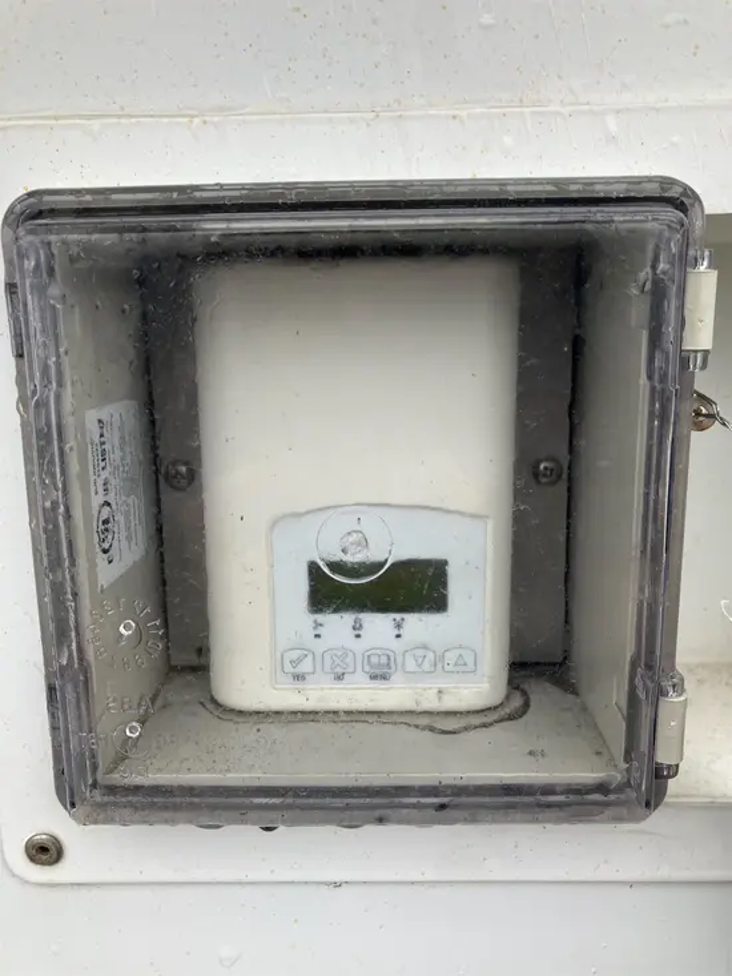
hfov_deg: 49.8
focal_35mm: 28
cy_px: 488
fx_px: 789
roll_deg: +1.6
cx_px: 366
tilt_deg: -11.1
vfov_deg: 63.4
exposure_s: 1/121
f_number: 1.8
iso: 32
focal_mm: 3.99
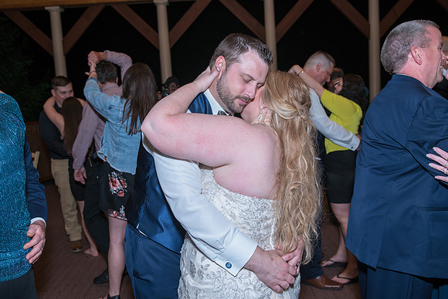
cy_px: 150
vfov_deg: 41.1
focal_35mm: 32
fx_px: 398
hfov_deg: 58.7
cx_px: 224
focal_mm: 32
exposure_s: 1/160
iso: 400
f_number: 5
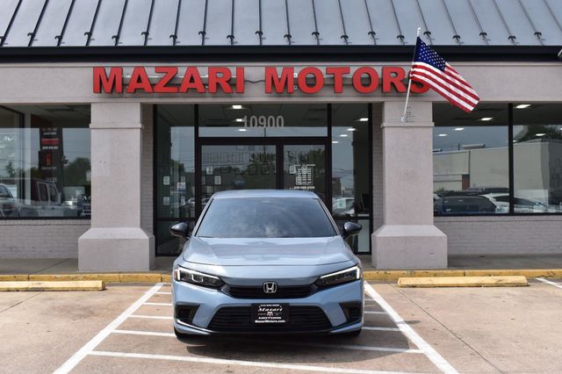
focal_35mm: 45
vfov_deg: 29.8
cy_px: 187
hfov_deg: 43.6
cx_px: 281
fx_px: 702
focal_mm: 30
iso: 400
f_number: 11
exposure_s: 1/400
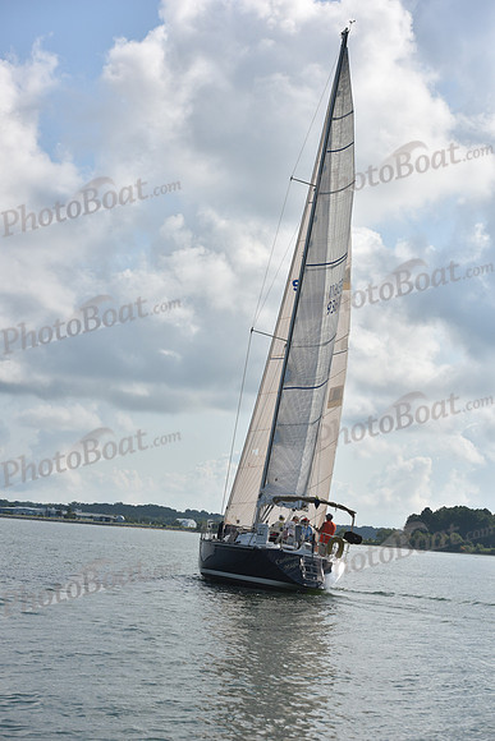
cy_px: 370
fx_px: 1443
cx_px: 248
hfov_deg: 19.5
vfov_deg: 28.8
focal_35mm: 70
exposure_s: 1/2500
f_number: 7.1
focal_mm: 70
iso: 320
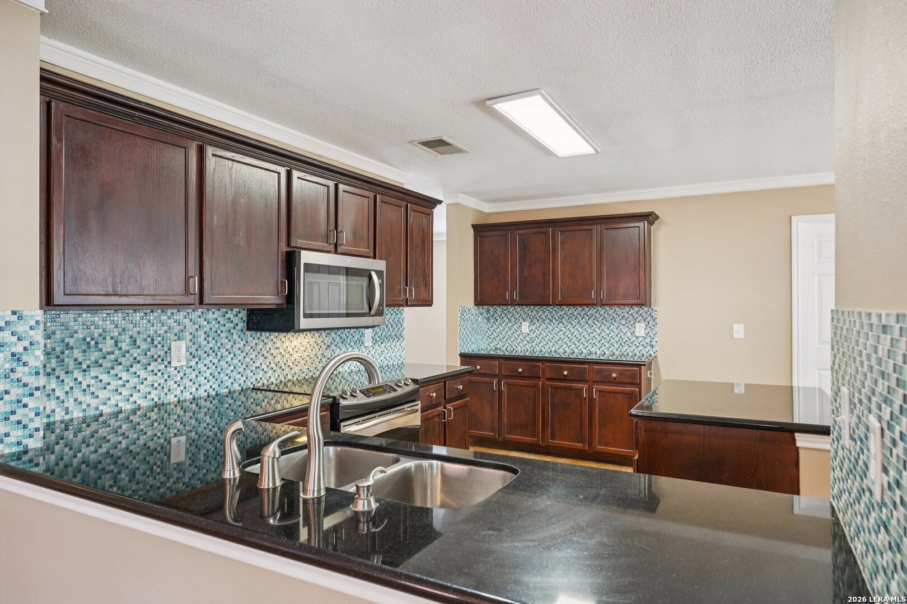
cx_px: 454
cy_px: 302
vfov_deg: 58.3
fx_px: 542
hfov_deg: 79.9
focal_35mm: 22
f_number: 8
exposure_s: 1/8
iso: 400
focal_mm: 21.5
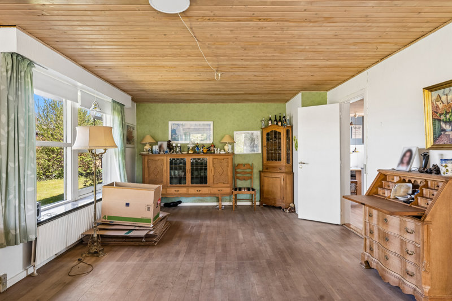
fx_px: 264
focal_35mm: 21
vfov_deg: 59.5
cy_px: 150
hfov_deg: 81.2
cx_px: 226
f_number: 7.1
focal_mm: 21
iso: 800
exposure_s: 1/60
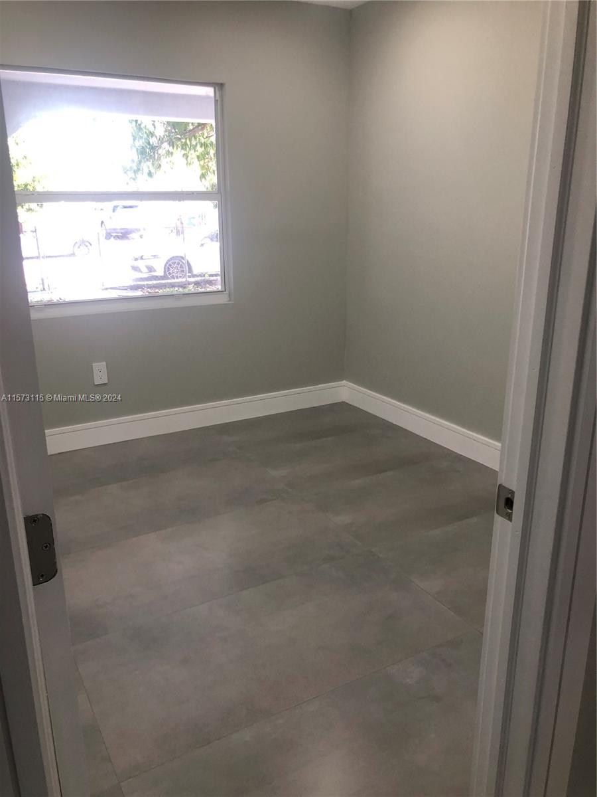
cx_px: 298
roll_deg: +0.1
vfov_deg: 63.4
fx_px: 644
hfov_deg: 49.7
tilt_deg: -16.1
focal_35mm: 28
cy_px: 398
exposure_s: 1/30
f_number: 1.8
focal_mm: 4
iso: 25
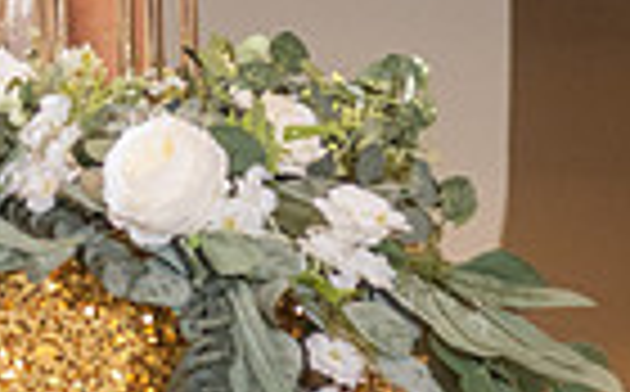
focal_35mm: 479
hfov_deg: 4.3
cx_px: -536
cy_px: -44
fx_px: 8211
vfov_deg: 2.7
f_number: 4
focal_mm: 70
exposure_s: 1/160
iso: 800
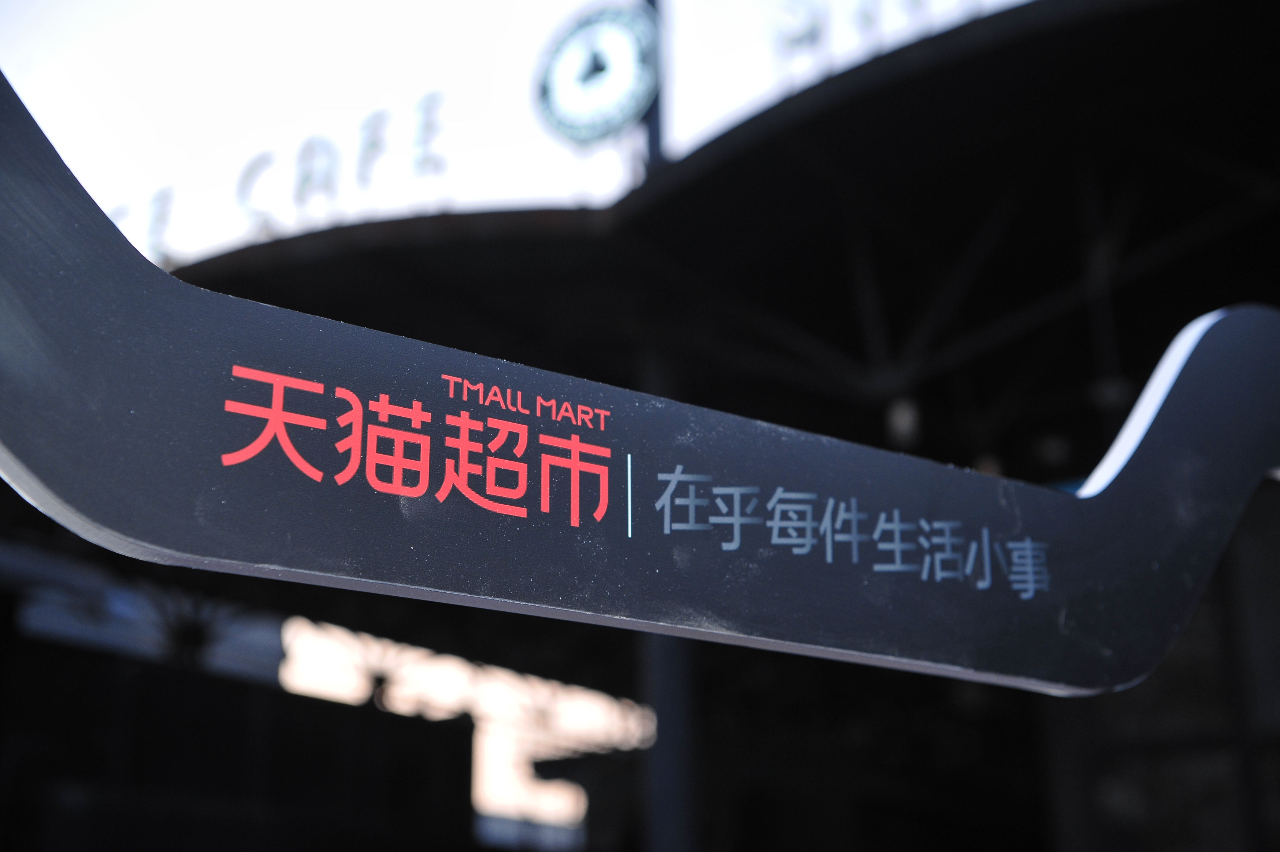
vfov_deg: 35.0
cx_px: 640
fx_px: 1350
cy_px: 426
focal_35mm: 38
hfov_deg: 50.7
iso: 1000
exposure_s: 1/60
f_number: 4
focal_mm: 38
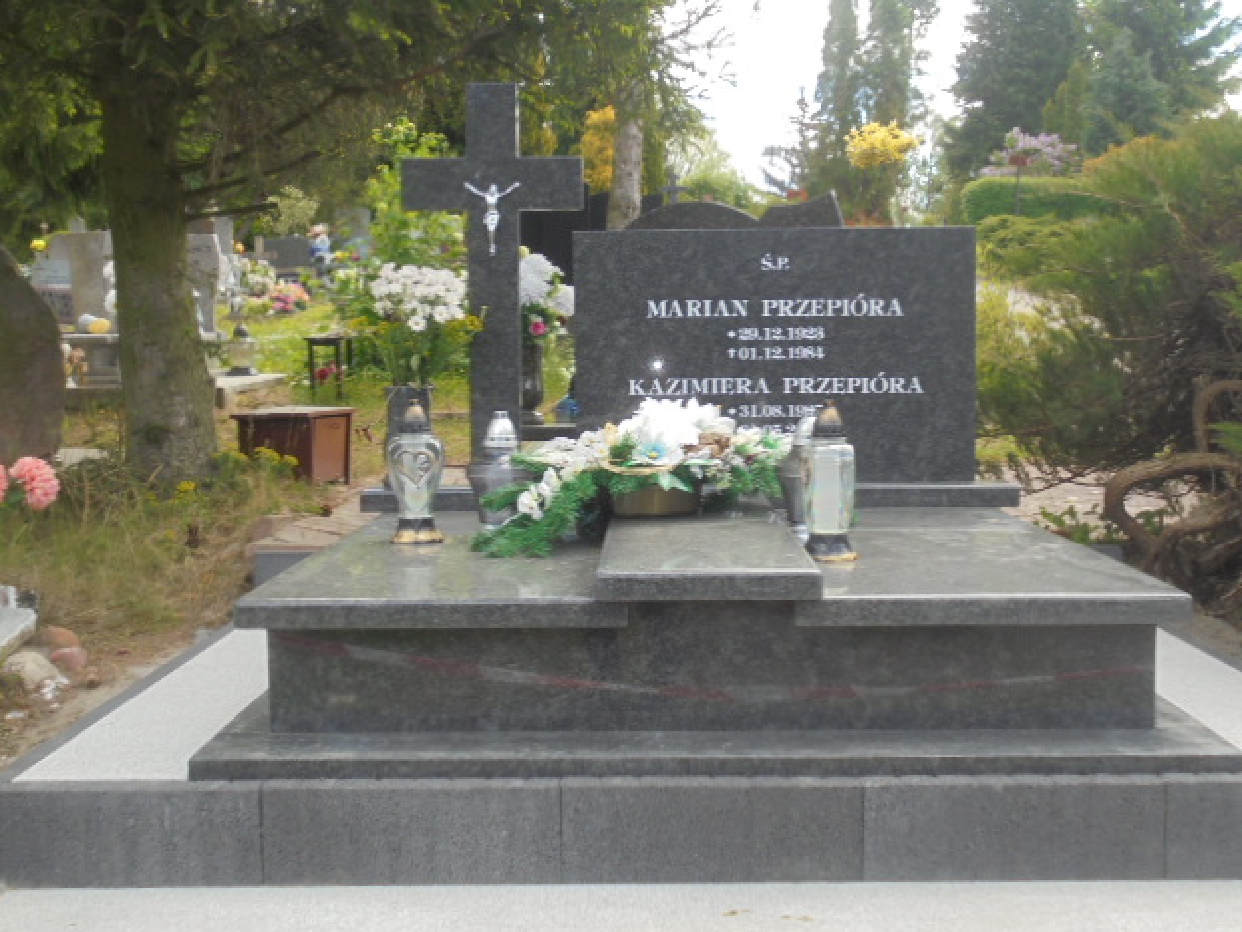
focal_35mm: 44
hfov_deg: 42.9
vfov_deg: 32.9
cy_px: 475
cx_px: 622
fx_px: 1579
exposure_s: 1/100
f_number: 4.5
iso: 100
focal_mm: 7.8
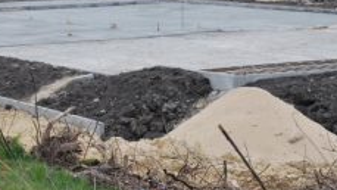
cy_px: 49
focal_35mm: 172
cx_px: 134
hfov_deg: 12.5
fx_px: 1538
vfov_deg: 7.1
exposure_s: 1/125
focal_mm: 50
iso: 100
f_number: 5.6
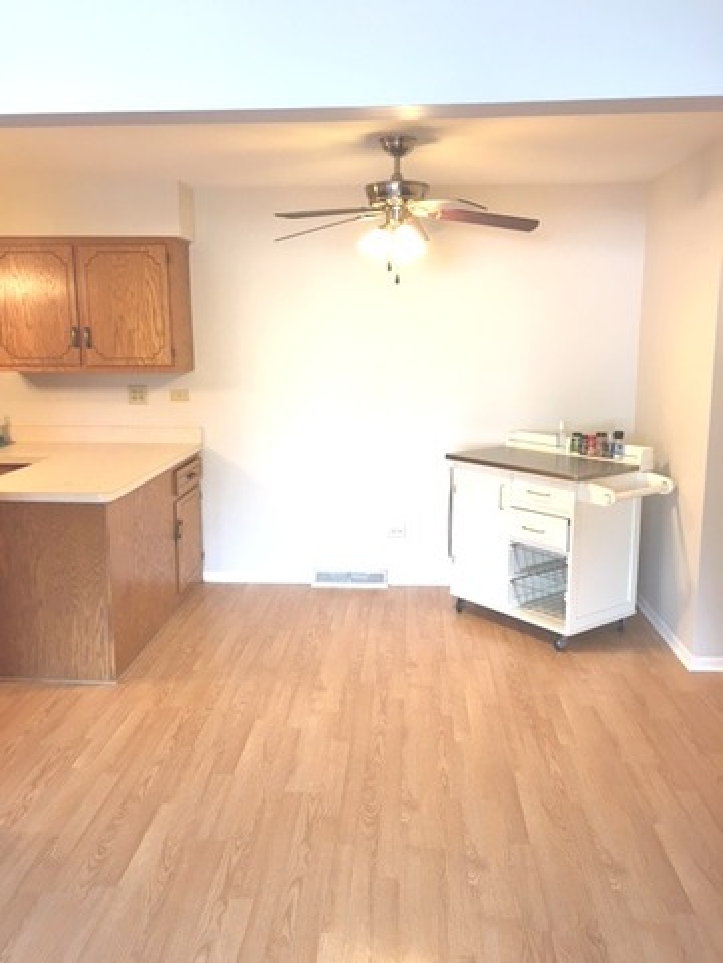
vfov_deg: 61.7
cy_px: 482
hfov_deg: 48.2
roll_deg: +1.6
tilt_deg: -10.8
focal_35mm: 29
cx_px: 362
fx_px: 808
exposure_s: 1/30
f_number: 2.2
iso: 64
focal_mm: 4.15
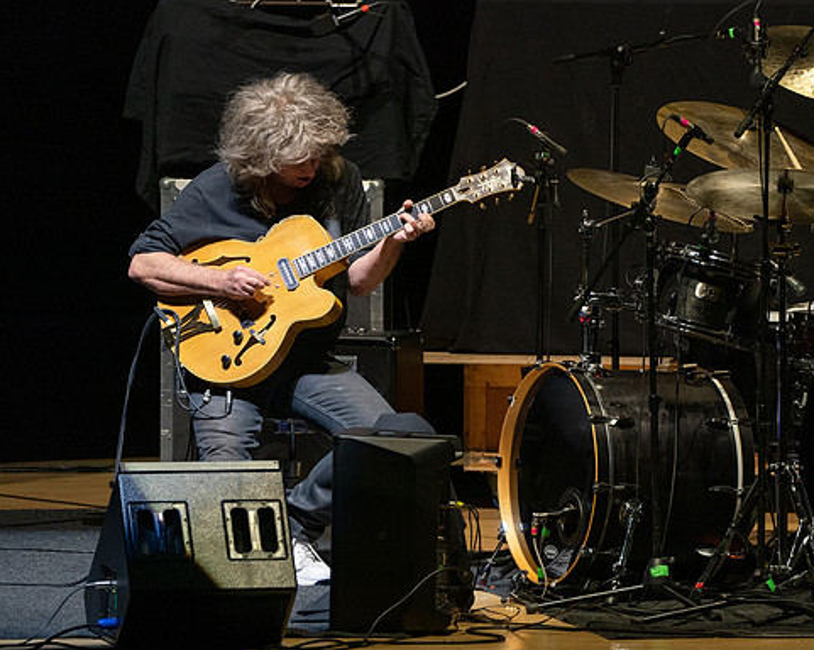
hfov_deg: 3.5
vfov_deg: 2.8
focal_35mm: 547
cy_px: 364
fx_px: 13167
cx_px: 549
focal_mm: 382
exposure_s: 1/250
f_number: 5.6
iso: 2000
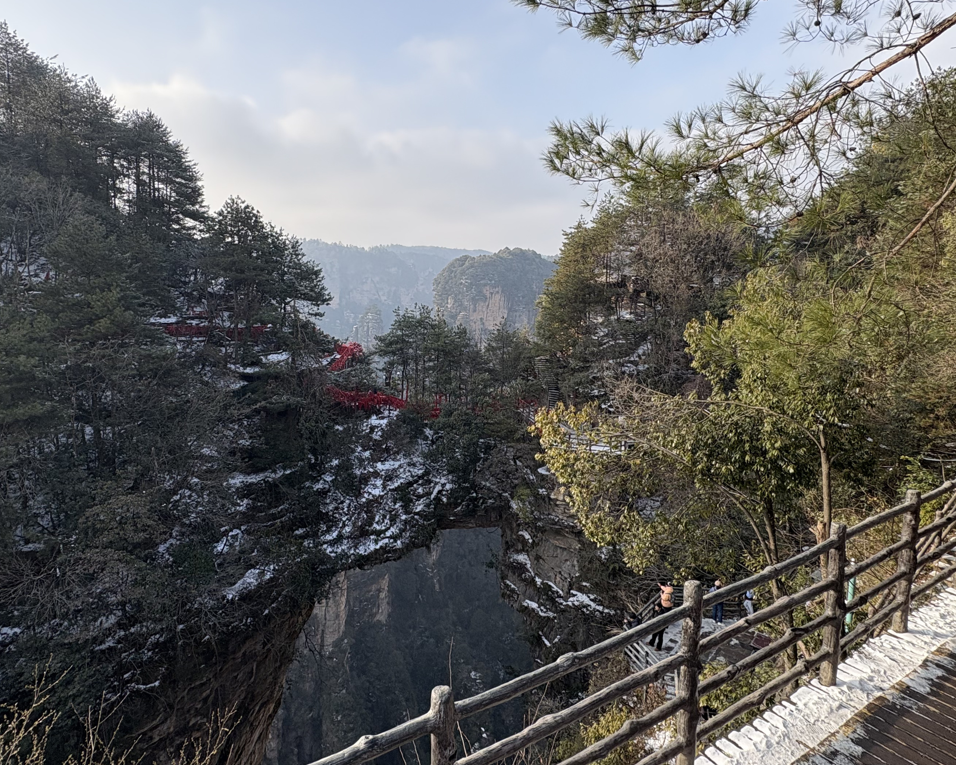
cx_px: 432
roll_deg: -0.6
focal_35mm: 21
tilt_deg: -5.6
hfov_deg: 77.4
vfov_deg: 65.4
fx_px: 594
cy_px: 344
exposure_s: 1/707
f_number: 2.2
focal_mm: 2.22
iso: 50
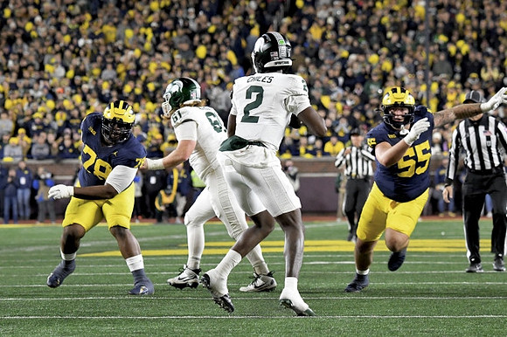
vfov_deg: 5.1
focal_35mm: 270
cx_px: 254
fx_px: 3800
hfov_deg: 7.6
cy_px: 168
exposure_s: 1/800
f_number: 5.3
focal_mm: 180
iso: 6400
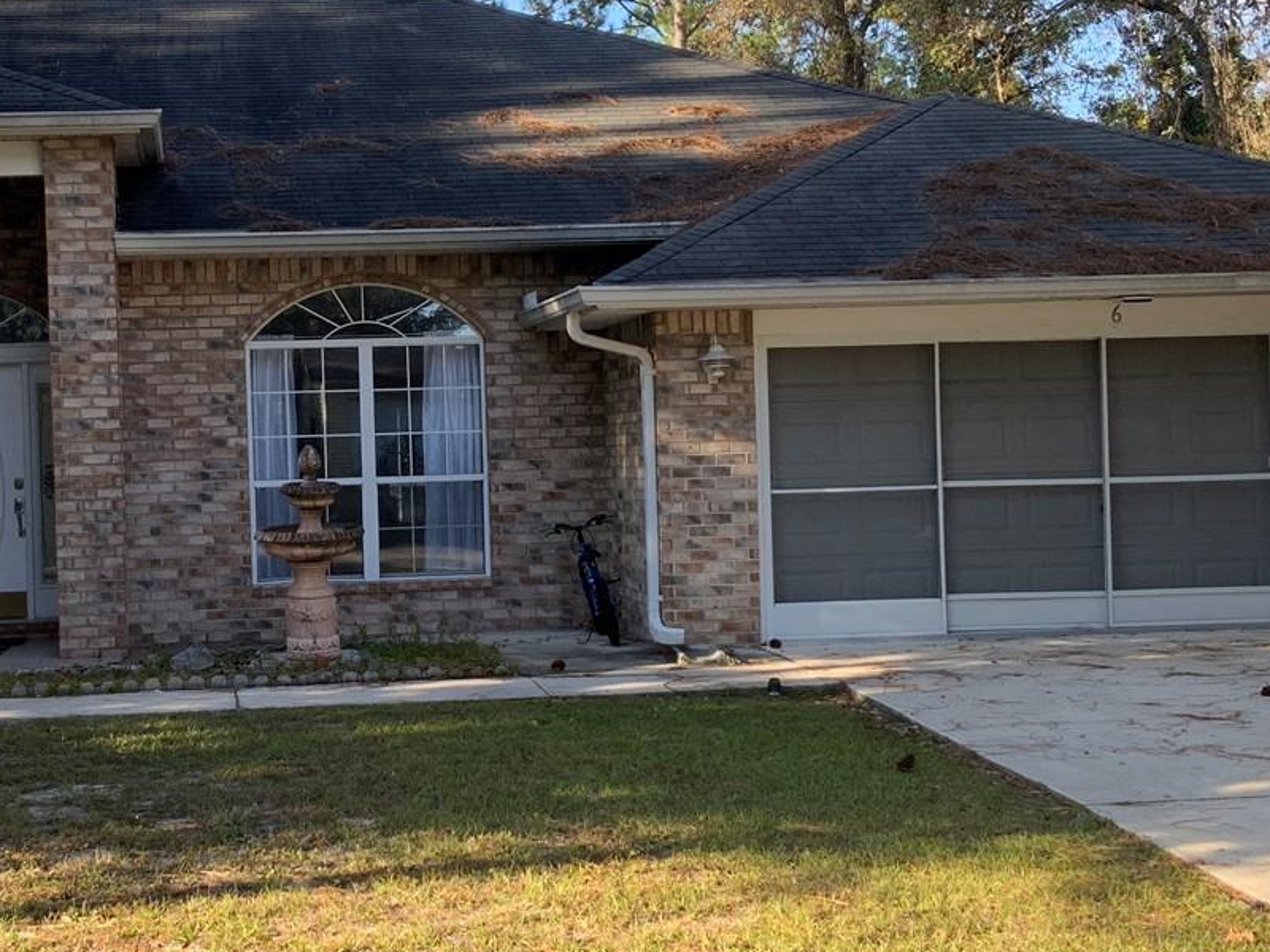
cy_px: 454
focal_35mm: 58
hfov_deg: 32.9
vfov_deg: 25.2
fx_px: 2128
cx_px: 392
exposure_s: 1/353
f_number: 1.8
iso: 16
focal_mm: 3
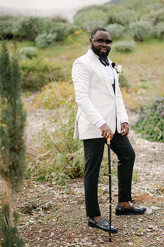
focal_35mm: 85
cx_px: 82
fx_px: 582
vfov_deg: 23.9
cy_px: 124
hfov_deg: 16.0
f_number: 2
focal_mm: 85
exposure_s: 1/4000
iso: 100
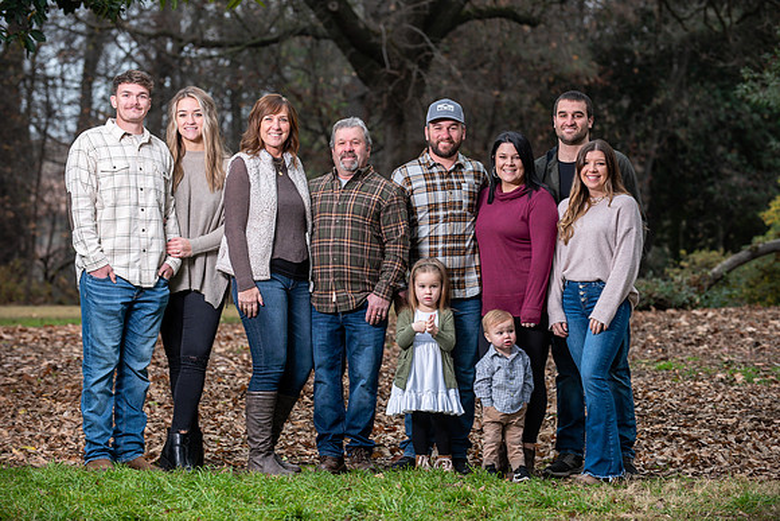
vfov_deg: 11.4
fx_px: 2600
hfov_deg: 17.1
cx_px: 390
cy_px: 260
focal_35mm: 120
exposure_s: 1/125
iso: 200
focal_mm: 120
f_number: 4
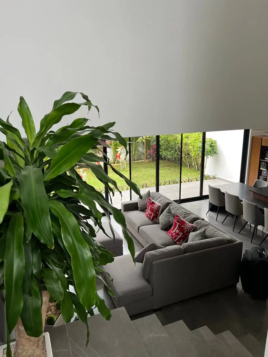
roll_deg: +1.6
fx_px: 268
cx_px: 134
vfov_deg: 67.3
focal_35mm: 26
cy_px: 178
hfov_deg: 53.1
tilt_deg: -12.8
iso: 100
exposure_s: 1/121
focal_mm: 5.7
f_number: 1.5
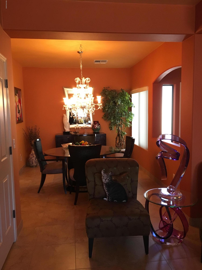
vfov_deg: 61.7
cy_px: 135
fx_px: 226
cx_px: 101
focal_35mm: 29
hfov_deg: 48.2
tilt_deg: -6.2
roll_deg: +2.2
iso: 200
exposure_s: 1/30
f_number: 2.2
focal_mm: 4.15
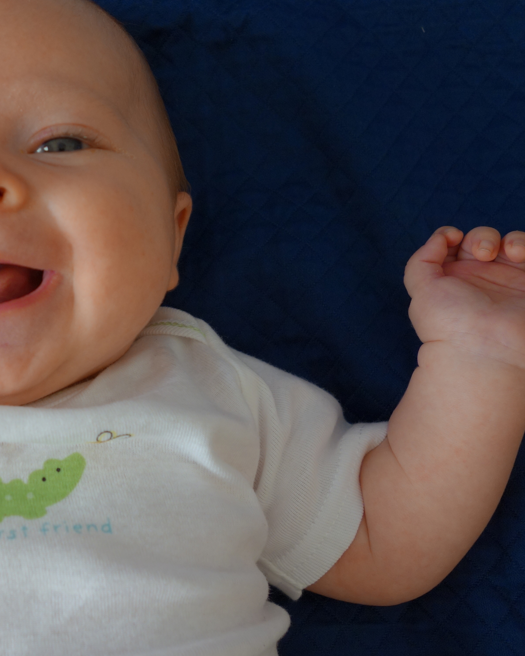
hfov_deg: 29.6
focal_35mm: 48
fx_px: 932
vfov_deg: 38.8
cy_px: 354
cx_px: 15
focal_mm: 10.4
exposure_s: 1/100
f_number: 2.8
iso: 125
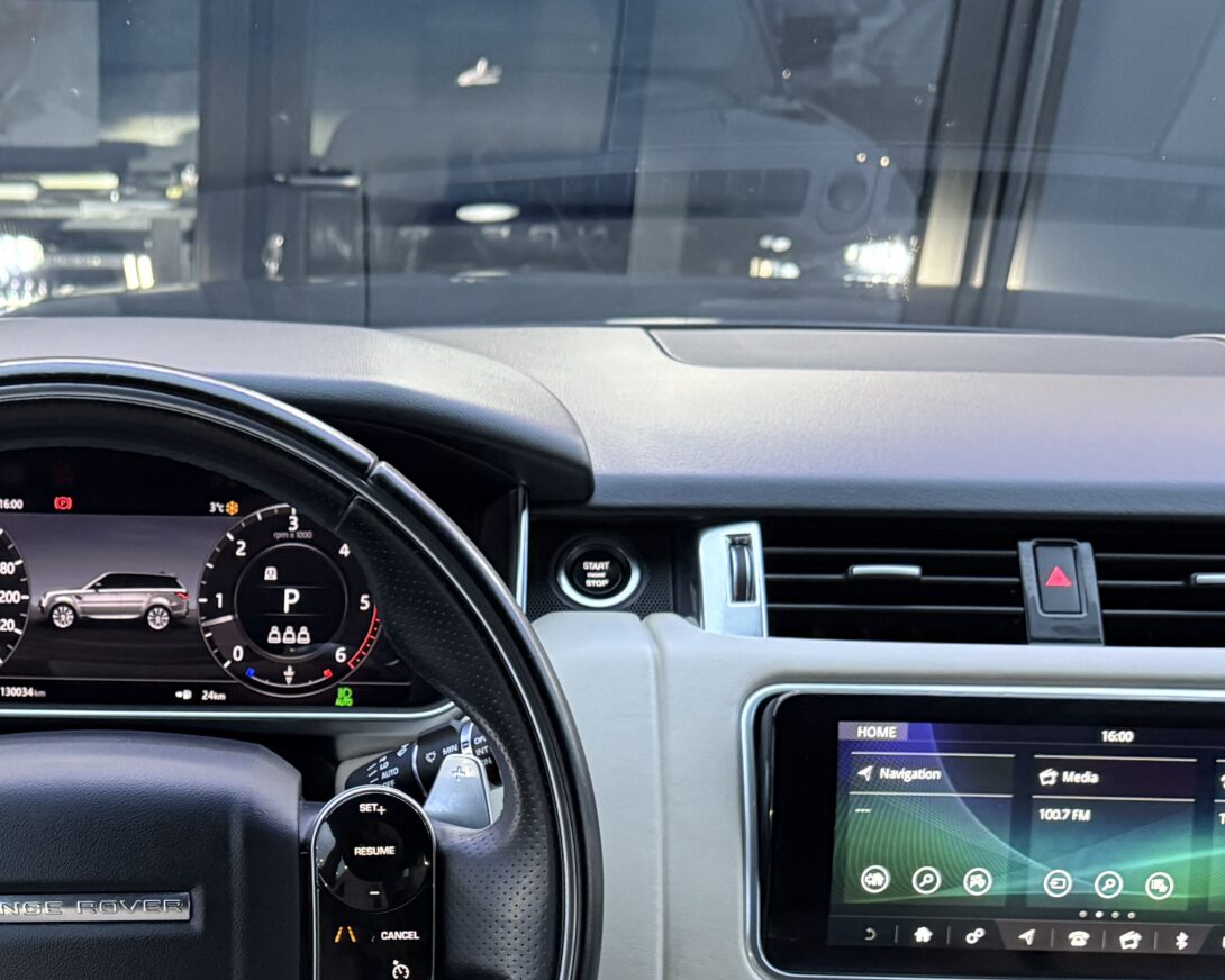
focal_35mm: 55
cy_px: 1020
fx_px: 1994
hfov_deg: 32.8
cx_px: 171
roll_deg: -0.9
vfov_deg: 25.9
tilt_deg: -26.5
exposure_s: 1/33
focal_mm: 6.76
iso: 640
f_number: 1.78
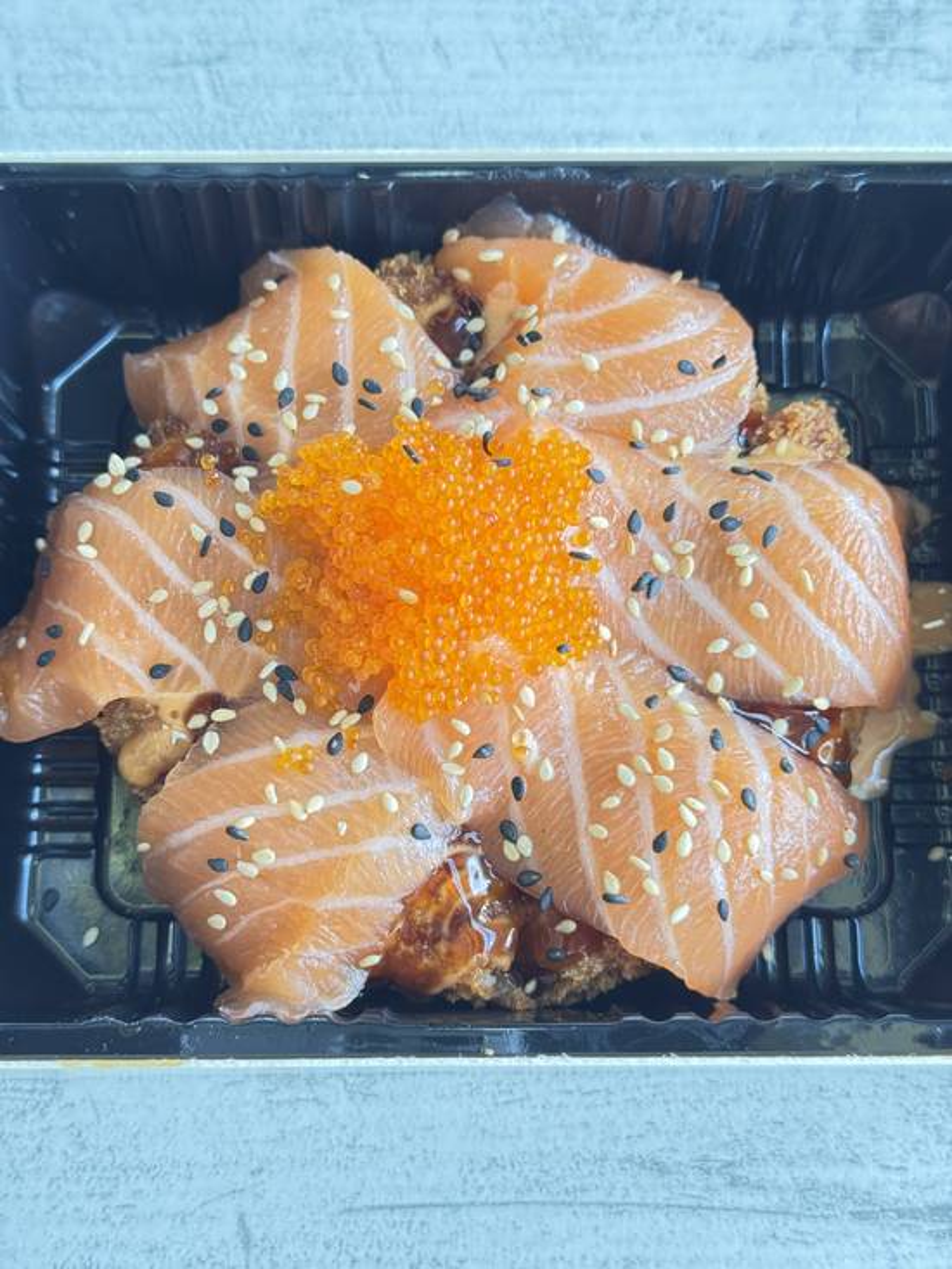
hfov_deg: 30.3
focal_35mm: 48
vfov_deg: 39.7
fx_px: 1760
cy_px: 634
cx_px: 476
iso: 125
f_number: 1.78
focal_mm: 6.76
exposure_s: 1/120
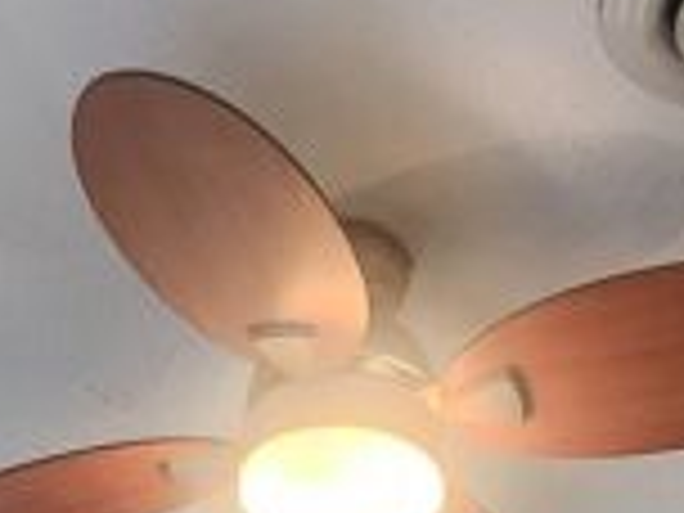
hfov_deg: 21.3
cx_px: 164
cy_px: 1436
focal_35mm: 91
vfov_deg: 11.4
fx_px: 1798
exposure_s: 1/60.2
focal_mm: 2.2
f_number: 2.2
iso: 250
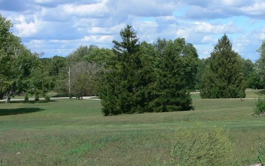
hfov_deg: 25.9
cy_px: 107
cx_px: 186
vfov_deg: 16.5
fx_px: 571
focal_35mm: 79
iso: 80
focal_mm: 7.4
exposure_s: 1/400
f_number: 5.6
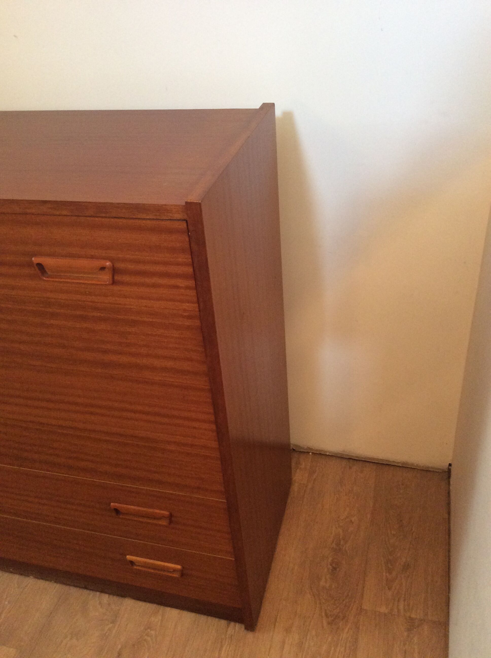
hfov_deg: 44.1
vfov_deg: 56.9
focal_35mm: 32
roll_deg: +5.7
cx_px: 246
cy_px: 329
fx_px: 607
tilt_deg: -33.4
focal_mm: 3.3
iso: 160
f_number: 2.4
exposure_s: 1/25
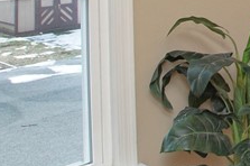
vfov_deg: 15.8
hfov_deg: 20.1
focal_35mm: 80
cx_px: 419
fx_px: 558
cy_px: -71
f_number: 4.5
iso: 320
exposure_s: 1/160
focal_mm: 11
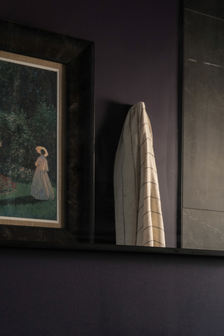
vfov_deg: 24.2
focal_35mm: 81
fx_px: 756
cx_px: 284
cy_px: 321
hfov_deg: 16.0
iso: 160
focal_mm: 28
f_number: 11
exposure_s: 1/1.67
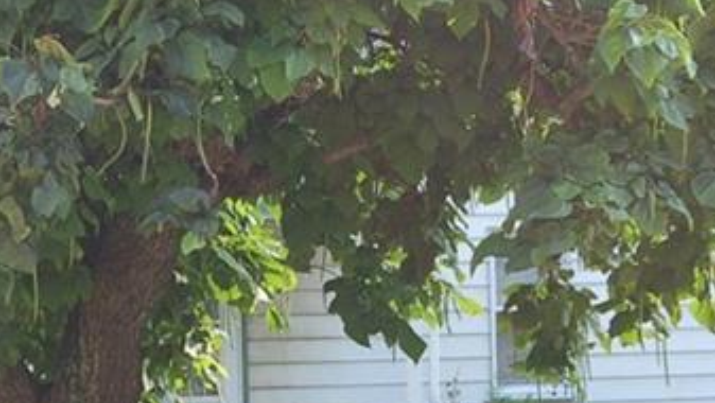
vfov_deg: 7.5
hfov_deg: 13.2
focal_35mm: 162
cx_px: 187
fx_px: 3073
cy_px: 204
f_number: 5.6
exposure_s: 1/125
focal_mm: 34
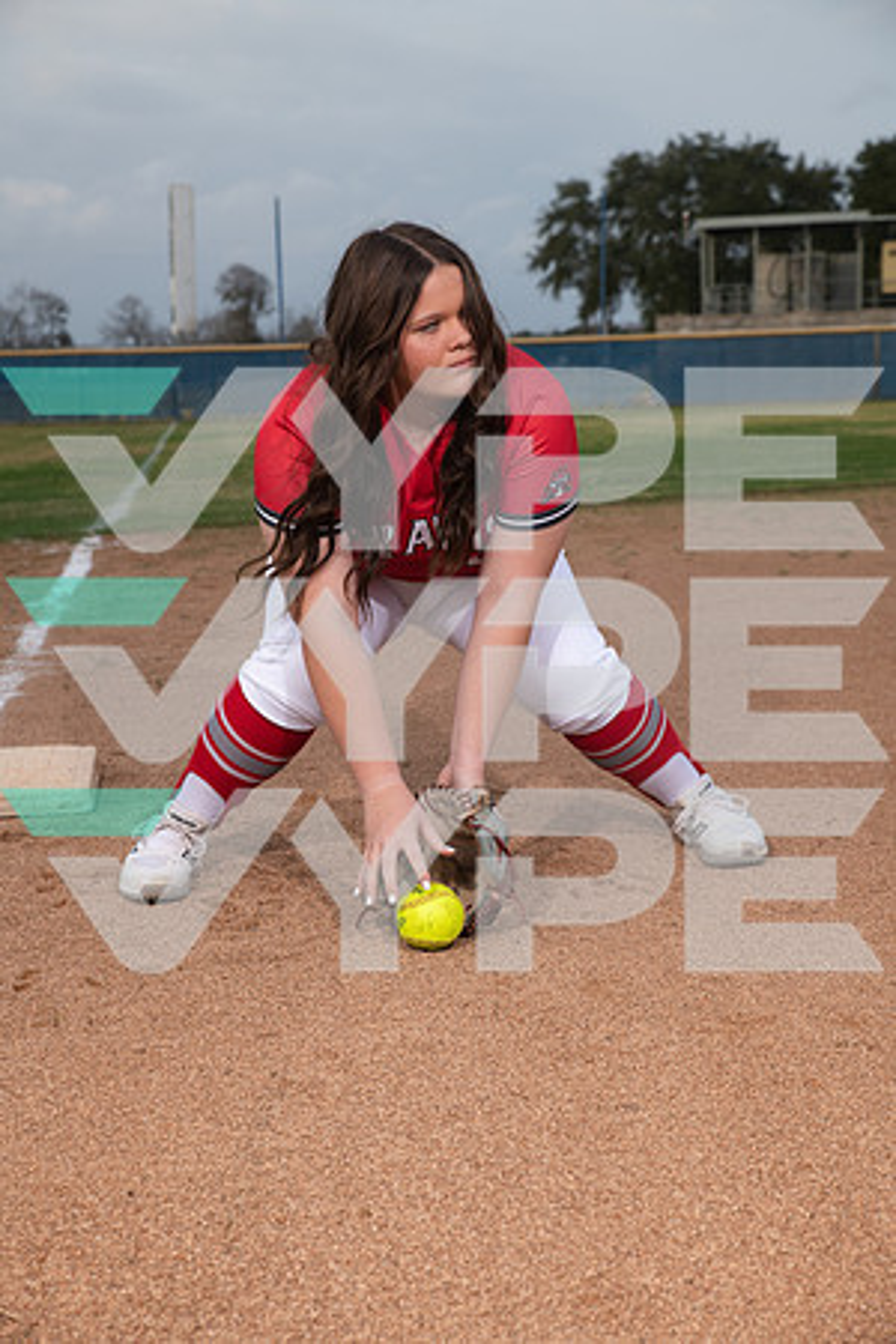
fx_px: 2053
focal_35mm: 55
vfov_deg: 36.2
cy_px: 672
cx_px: 448
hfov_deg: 24.6
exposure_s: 1/400
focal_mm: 55
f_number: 6.3
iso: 200
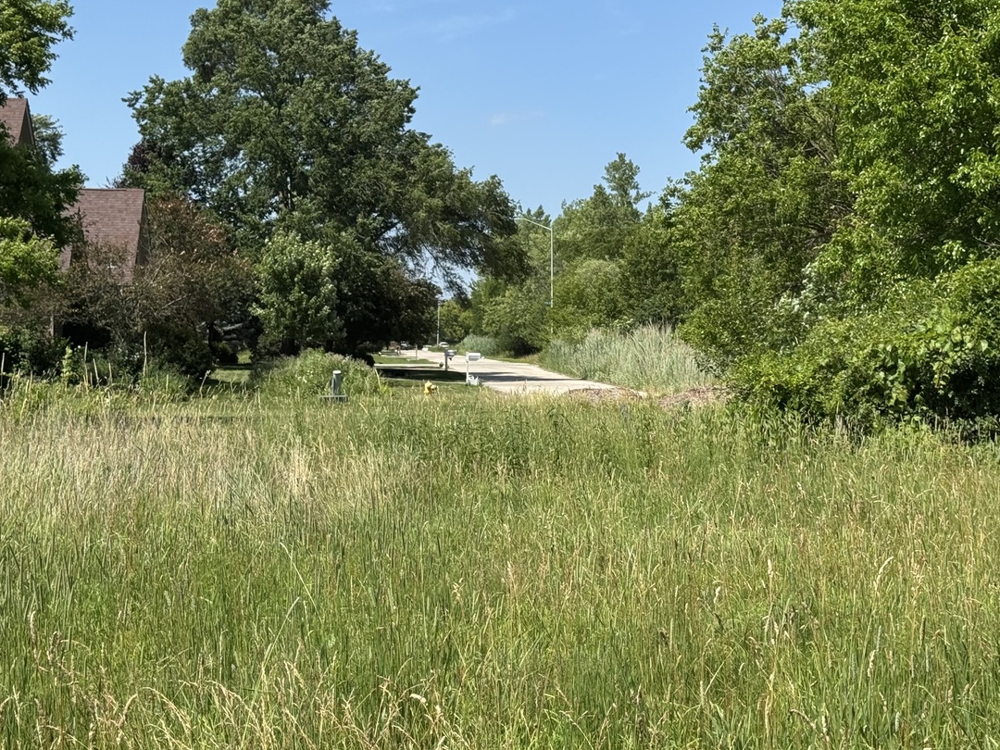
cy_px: 357
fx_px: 1849
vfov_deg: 22.9
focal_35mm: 64
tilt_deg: -0.7
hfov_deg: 30.2
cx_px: 598
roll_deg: +0.2
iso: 64
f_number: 1.78
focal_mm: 6.76
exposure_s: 1/3817
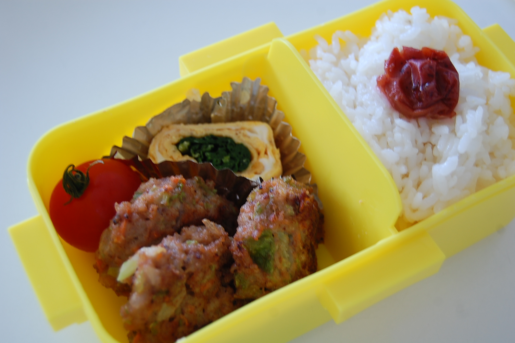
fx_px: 815
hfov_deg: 35.1
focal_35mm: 57
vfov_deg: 23.7
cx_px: 258
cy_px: 172
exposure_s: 1/10
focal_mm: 38
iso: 200
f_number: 5
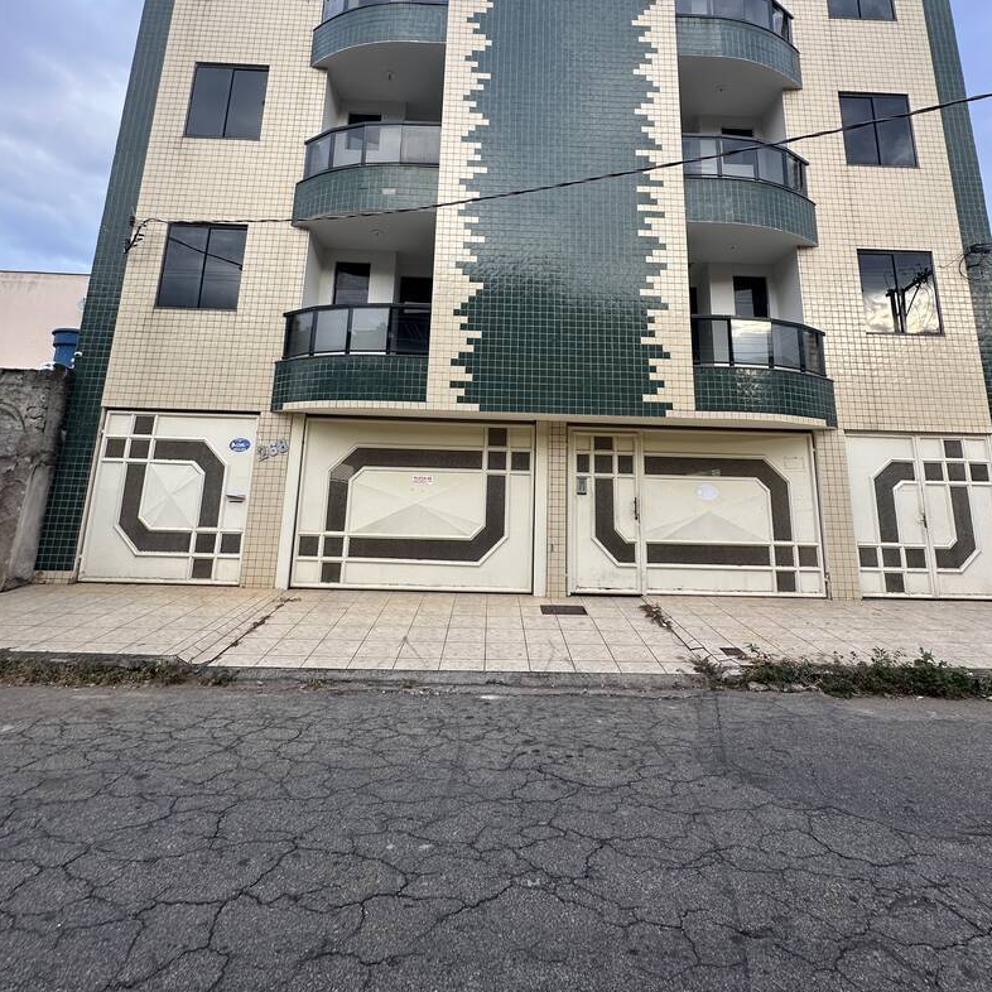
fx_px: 551
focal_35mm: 17
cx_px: 506
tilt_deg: +12.2
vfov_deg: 82.8
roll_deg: -3.2
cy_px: 390
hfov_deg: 84.0
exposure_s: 1/191
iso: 40
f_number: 2.2
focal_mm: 2.22
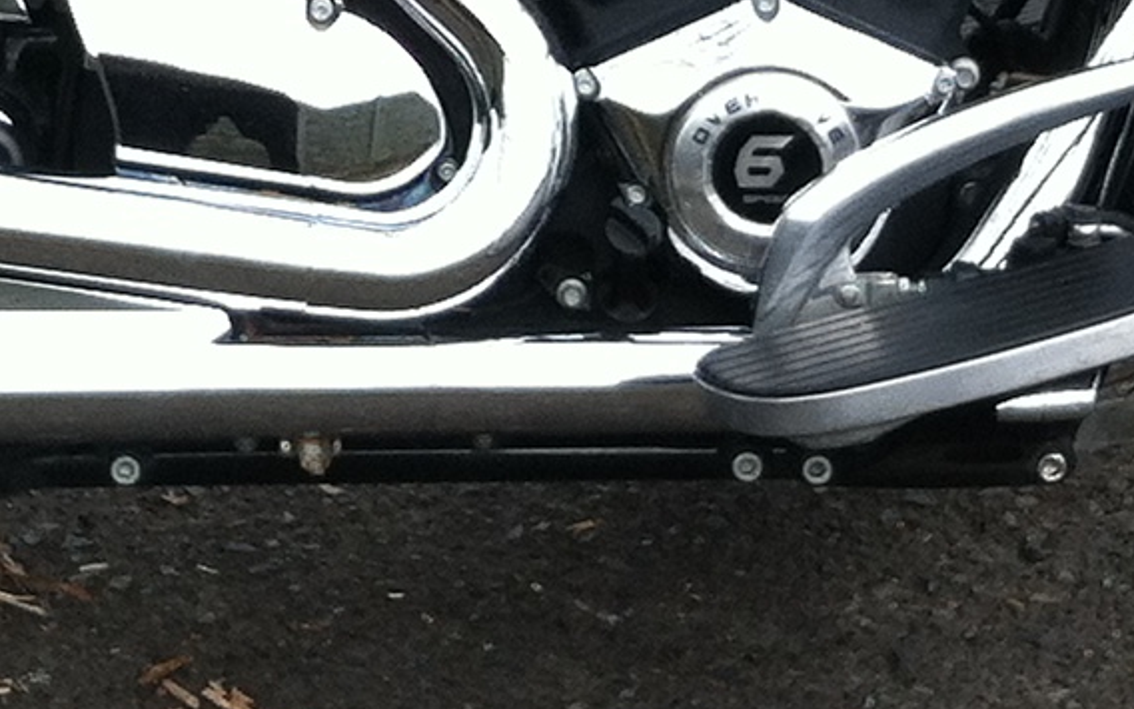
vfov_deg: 7.7
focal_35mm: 169
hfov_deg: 12.4
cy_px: -208
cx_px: 413
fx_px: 5223
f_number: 2.8
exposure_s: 1/229
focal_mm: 3.85
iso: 80
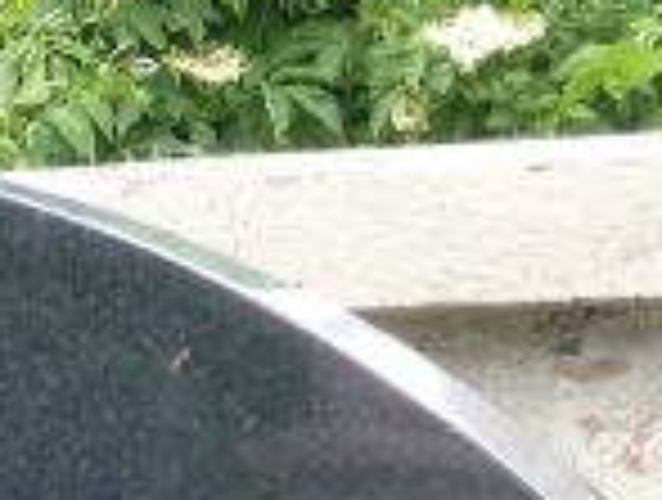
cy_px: 1176
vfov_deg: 3.6
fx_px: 7803
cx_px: -671
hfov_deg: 4.8
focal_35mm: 407
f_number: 5
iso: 250
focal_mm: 13.3
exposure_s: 1/125
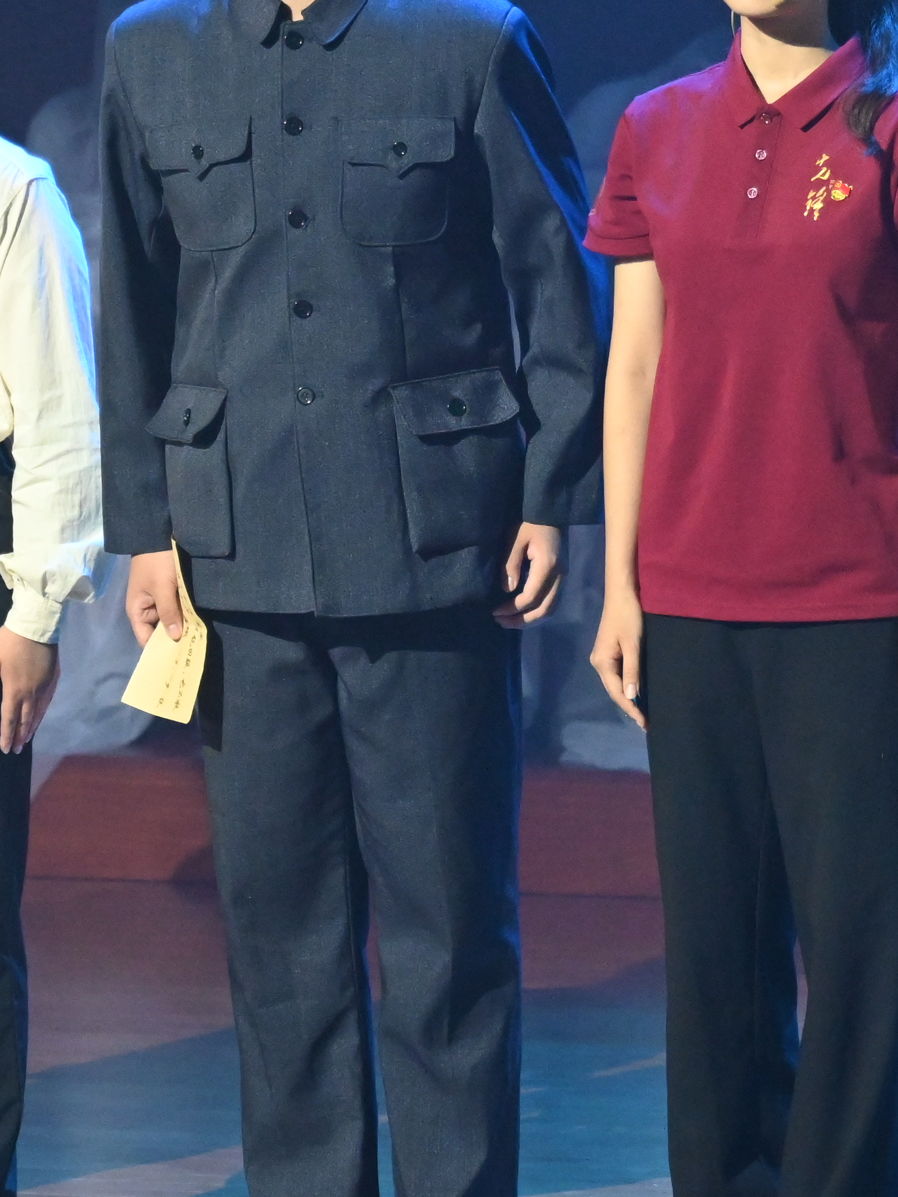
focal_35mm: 355
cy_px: 201
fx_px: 12278
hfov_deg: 4.2
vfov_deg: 5.6
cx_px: 832
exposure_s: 1/125
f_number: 4
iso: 3200
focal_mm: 105
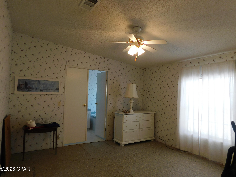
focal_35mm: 23
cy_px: 88
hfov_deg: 73.9
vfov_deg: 58.9
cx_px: 118
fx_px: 157
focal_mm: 4
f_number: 3
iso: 125
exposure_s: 1/60
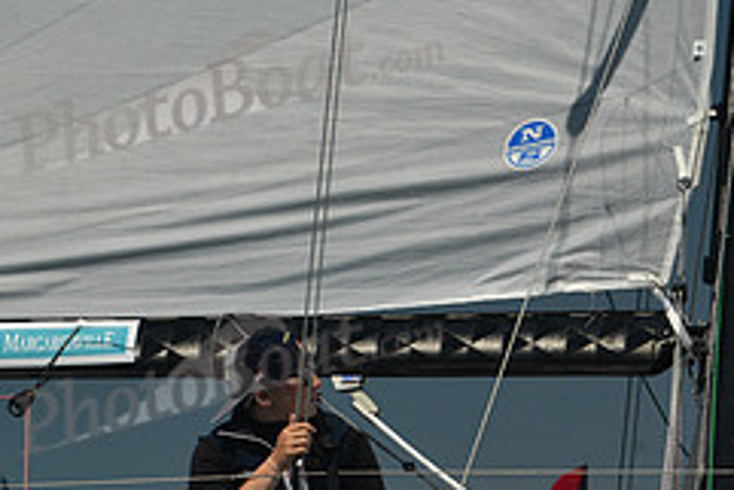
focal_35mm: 265
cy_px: 577
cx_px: -140
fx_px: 5406
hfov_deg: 7.7
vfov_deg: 5.2
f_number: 11
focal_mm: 110
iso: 320
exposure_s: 1/640
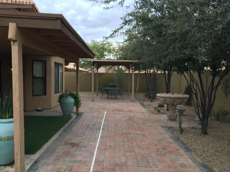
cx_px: 115
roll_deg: -0.7
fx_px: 193
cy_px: 86
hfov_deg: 61.7
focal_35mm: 29
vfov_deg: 48.2
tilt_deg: -1.8
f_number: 2.2
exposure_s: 1/120
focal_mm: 4.15
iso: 40
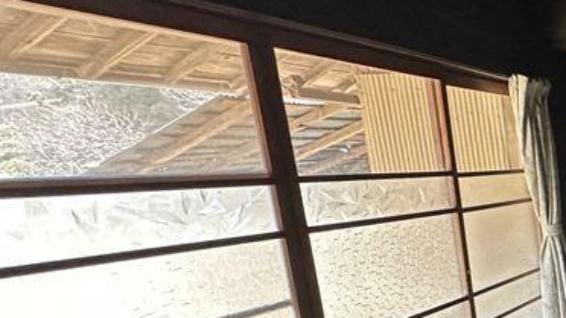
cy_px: 307
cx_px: 764
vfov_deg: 27.0
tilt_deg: -15.0
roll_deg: +2.4
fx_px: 630
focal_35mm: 42
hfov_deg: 33.1
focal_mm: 2.22
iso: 250
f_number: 2.2
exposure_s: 1/99
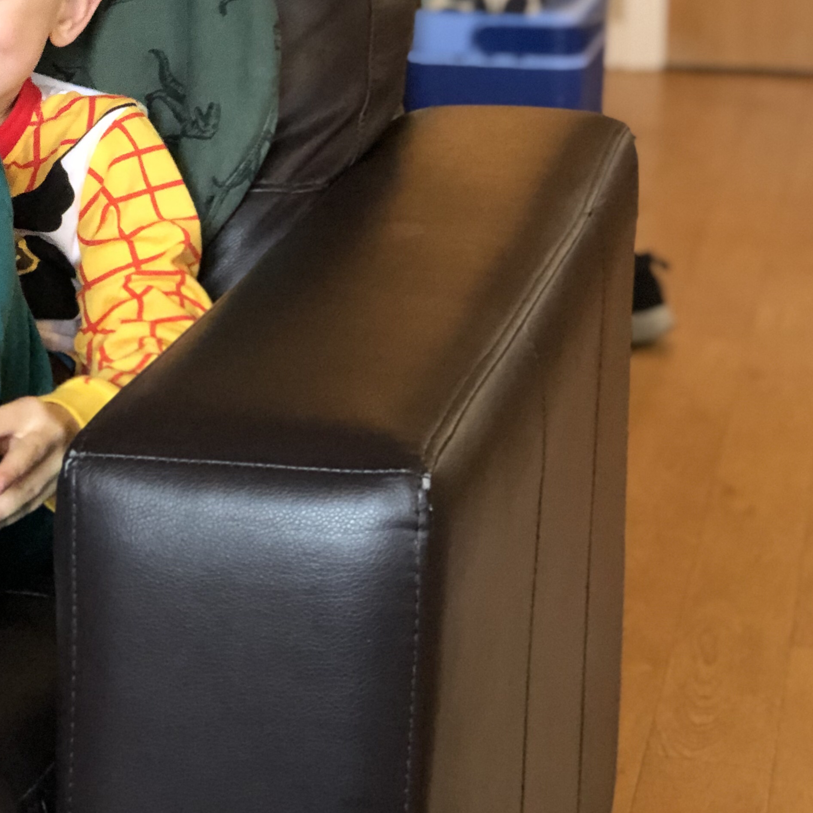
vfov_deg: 16.2
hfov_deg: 15.9
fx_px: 2843
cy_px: 168
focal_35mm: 107
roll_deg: +0.2
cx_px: -40
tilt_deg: -12.4
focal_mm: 6.6
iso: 400
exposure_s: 1/33
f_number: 2.8
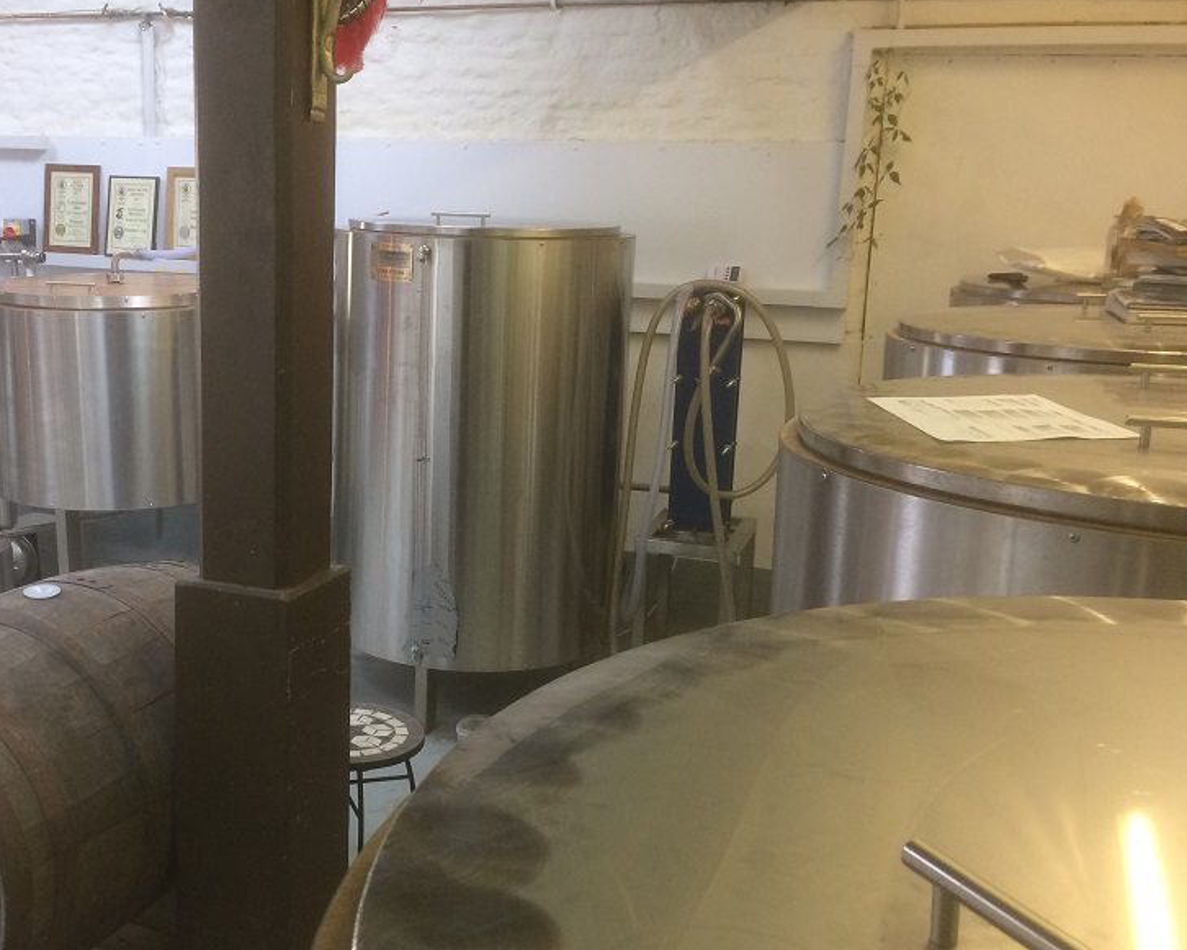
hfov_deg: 46.5
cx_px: 450
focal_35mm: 39
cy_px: 491
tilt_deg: -13.3
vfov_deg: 38.2
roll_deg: -0.4
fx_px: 1370
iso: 64
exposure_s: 1/33
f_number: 2.2
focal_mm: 4.15
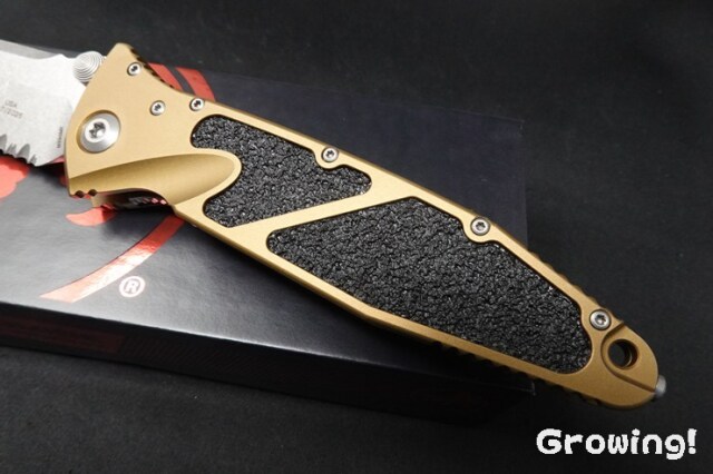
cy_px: 237
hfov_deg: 73.8
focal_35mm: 24
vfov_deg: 53.1
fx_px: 475
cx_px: 356
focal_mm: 9
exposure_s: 1/30
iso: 1250
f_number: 9
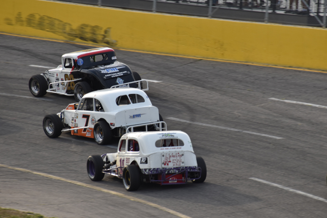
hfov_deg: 4.6
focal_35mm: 450
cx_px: 164
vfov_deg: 3.1
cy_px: 109
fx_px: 4088
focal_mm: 300
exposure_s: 1/250
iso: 400
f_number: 11
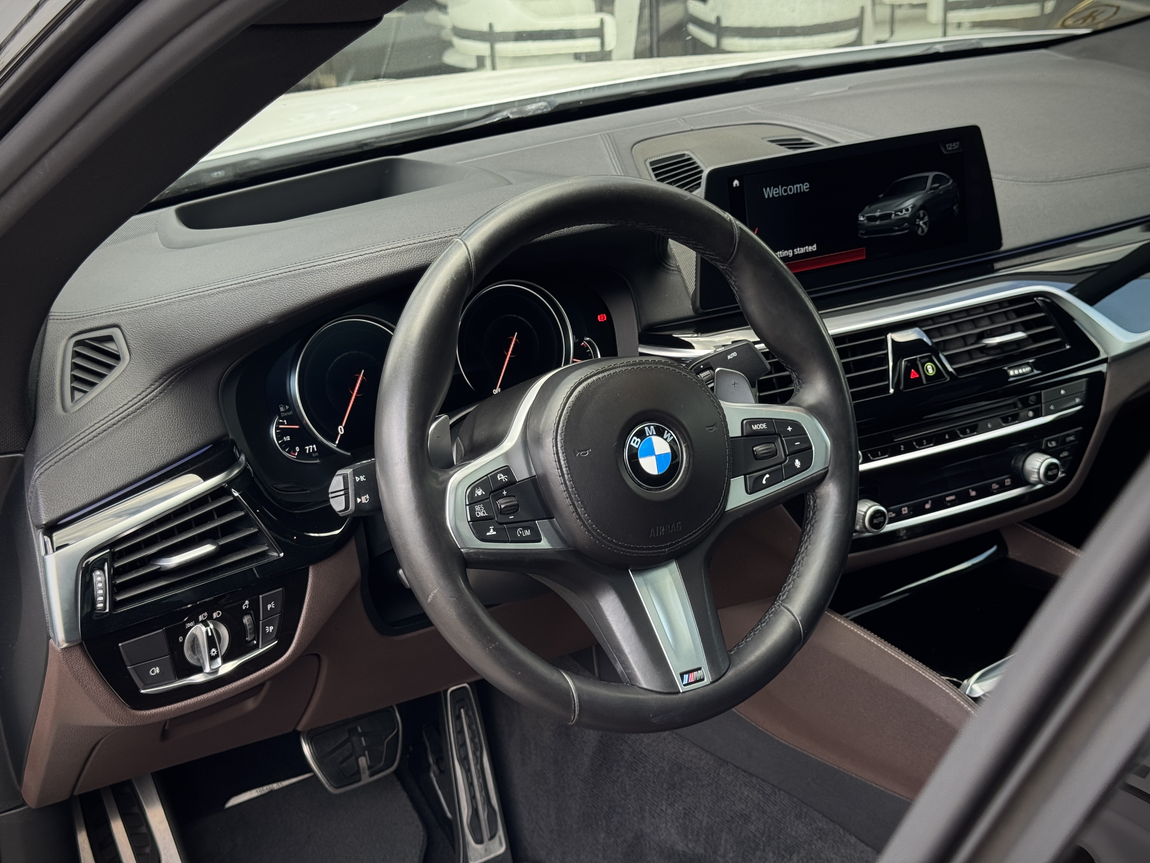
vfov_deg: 30.3
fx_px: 1595
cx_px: 575
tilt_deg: -23.1
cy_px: 432
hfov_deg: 39.7
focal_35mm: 48
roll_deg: +2.4
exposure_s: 1/243
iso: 64
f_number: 1.78
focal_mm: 6.76
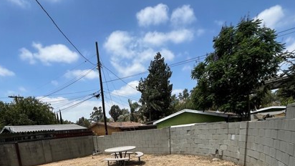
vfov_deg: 43.4
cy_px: 170
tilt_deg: -10.3
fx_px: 172
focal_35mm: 22
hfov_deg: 80.7
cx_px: 127
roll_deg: +5.8
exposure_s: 1/1845
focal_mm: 1.57
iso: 32
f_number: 1.8
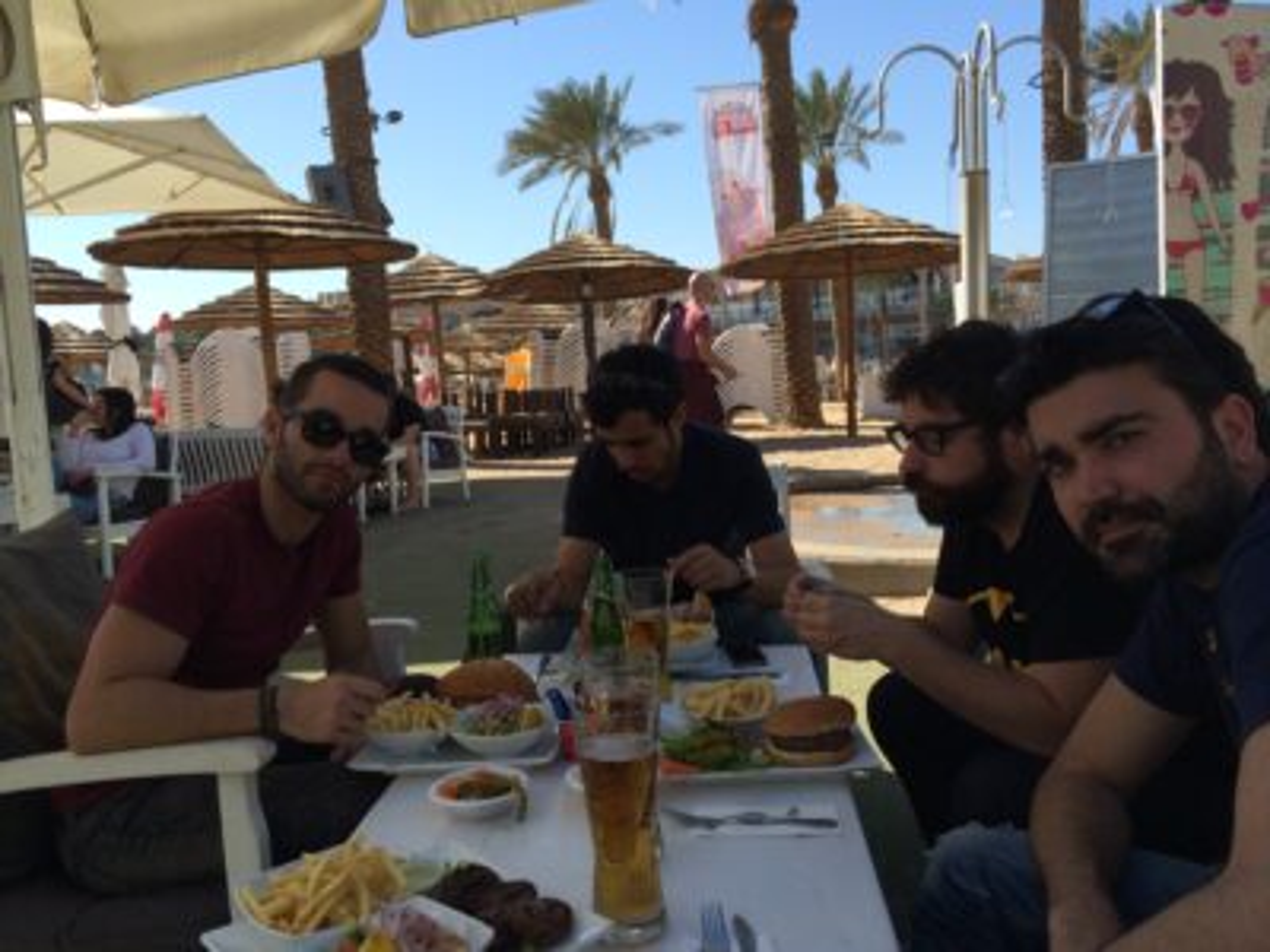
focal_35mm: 30
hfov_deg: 60.0
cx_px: 635
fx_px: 1101
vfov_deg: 46.8
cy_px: 476
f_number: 2.2
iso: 32
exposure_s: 1/1414
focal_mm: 4.12
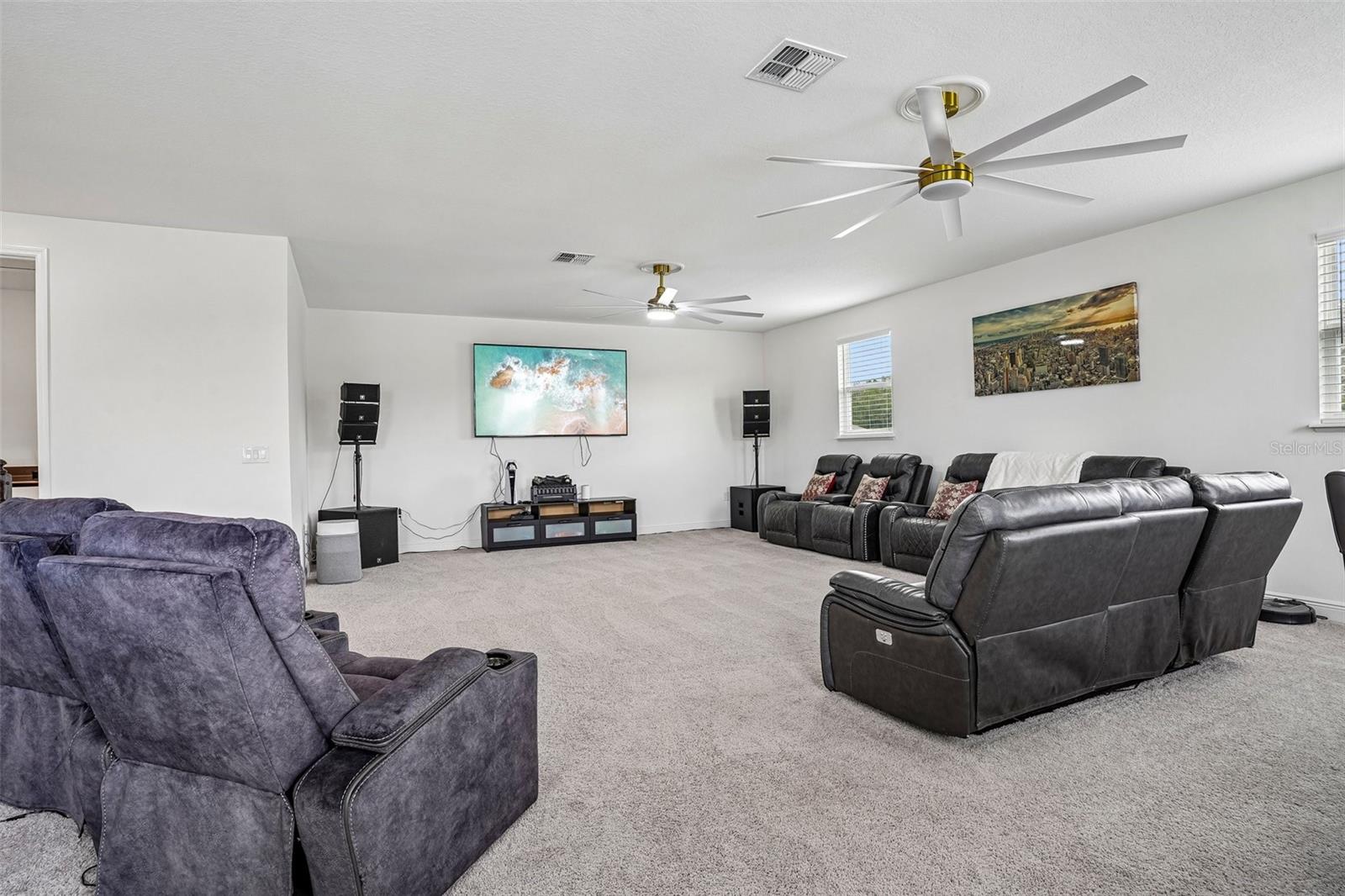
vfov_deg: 67.4
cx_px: 672
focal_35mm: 18
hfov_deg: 90.0
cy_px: 448
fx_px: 672
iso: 160
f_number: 9
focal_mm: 18
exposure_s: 1/4
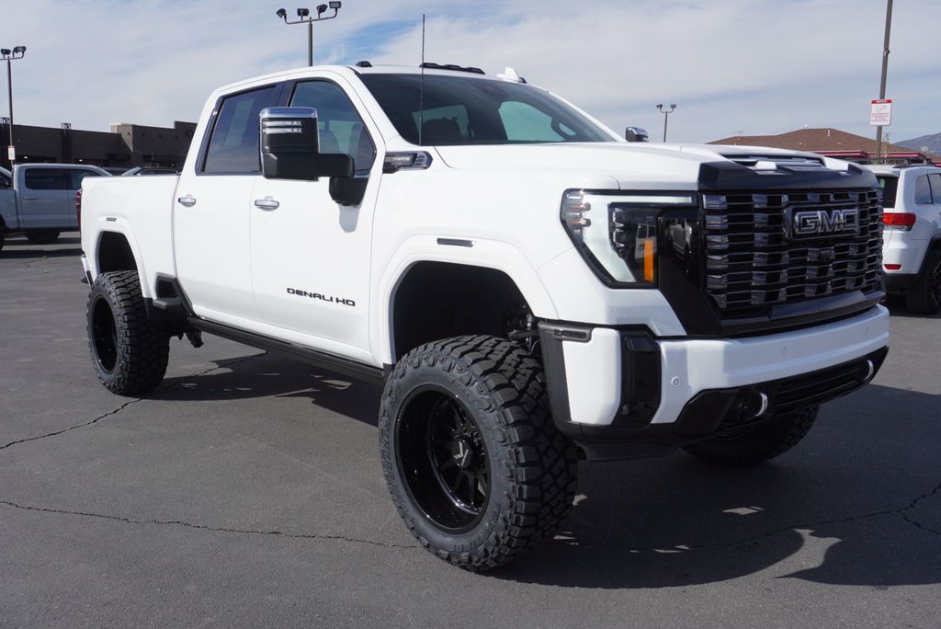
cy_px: 314
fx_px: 863
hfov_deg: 57.2
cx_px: 470
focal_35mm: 33
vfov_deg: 40.0
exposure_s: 1/400
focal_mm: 22
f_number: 8
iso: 100
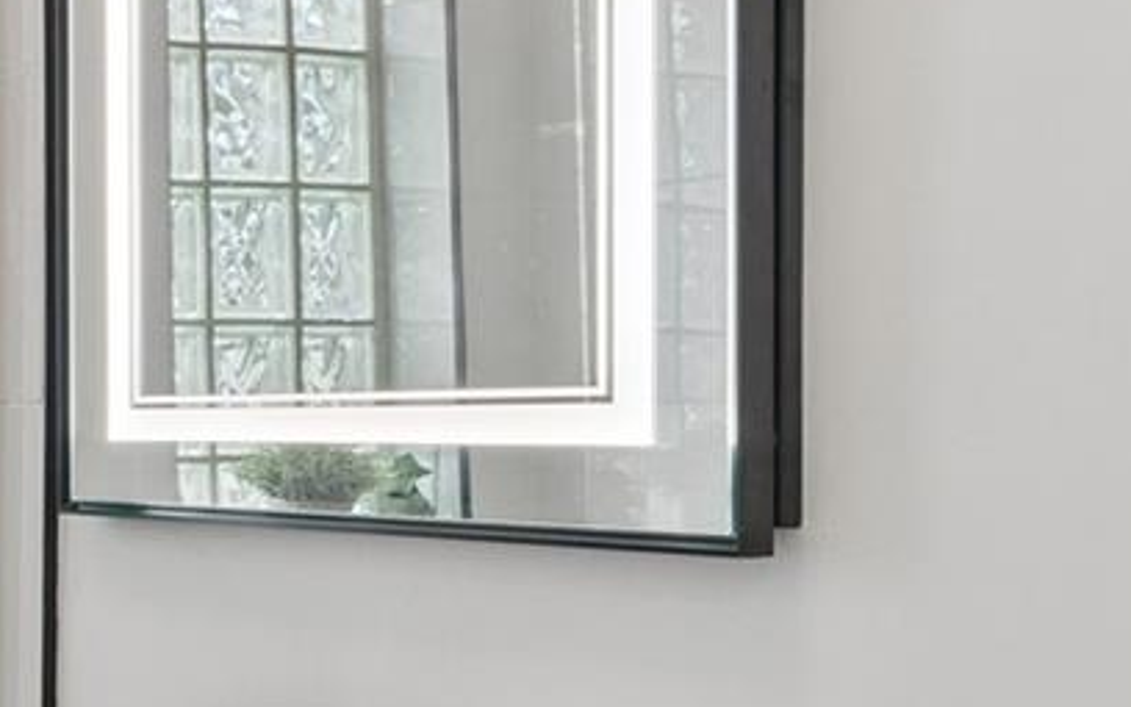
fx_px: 1849
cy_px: 466
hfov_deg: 25.1
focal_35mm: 60
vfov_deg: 21.6
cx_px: -602
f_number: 7.1
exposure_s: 1/10
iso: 100
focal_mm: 10
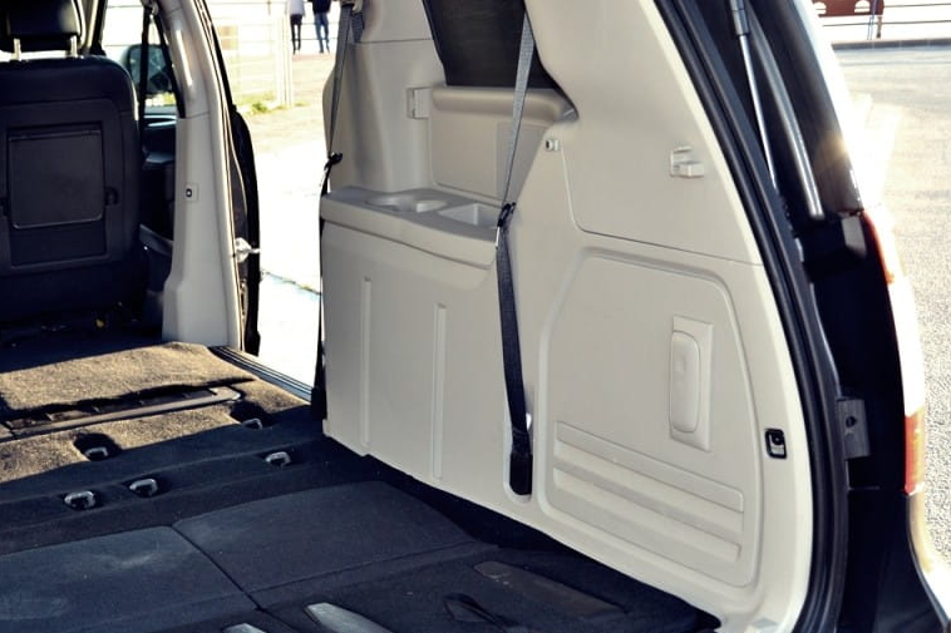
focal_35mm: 51
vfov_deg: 26.6
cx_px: 332
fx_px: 1338
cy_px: 347
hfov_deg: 38.8
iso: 250
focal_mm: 25
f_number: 4
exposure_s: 1/125
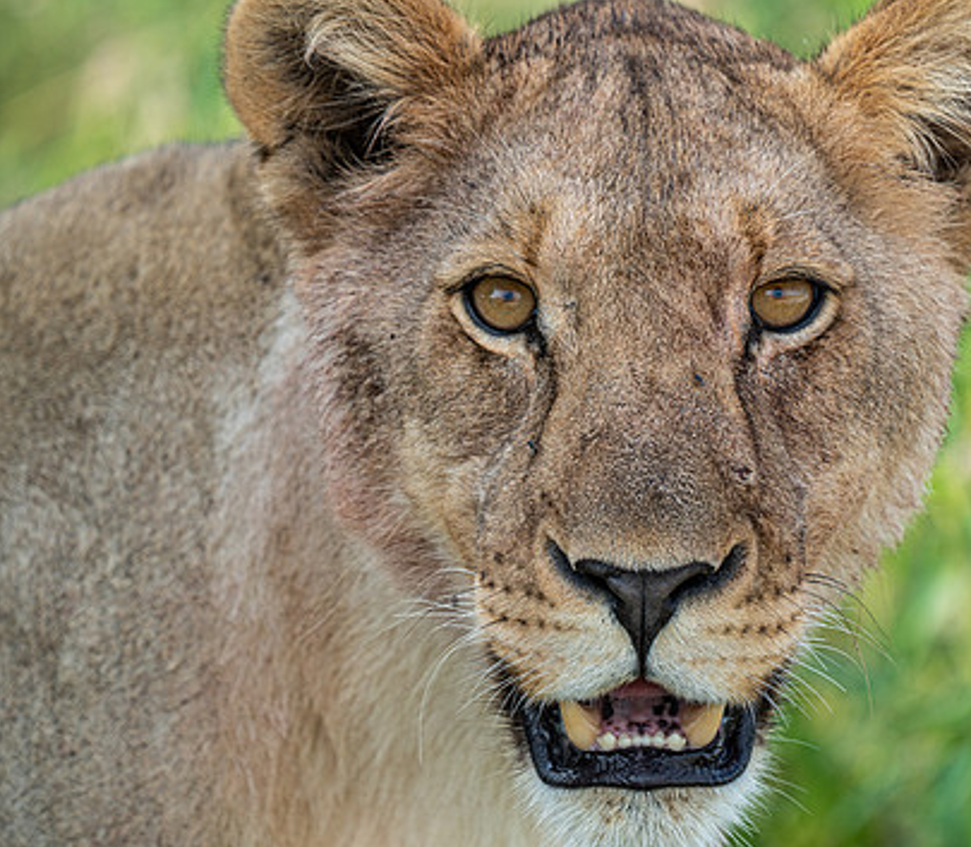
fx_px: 17712
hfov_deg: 3.1
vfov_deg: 2.7
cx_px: 689
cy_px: 453
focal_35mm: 595
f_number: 5.6
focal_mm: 394
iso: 100
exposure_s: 1/200
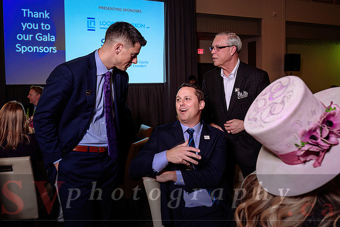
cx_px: 170
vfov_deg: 39.9
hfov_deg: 57.2
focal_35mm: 33
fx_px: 312
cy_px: 98
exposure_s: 1/100
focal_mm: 29
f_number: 4
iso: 1000
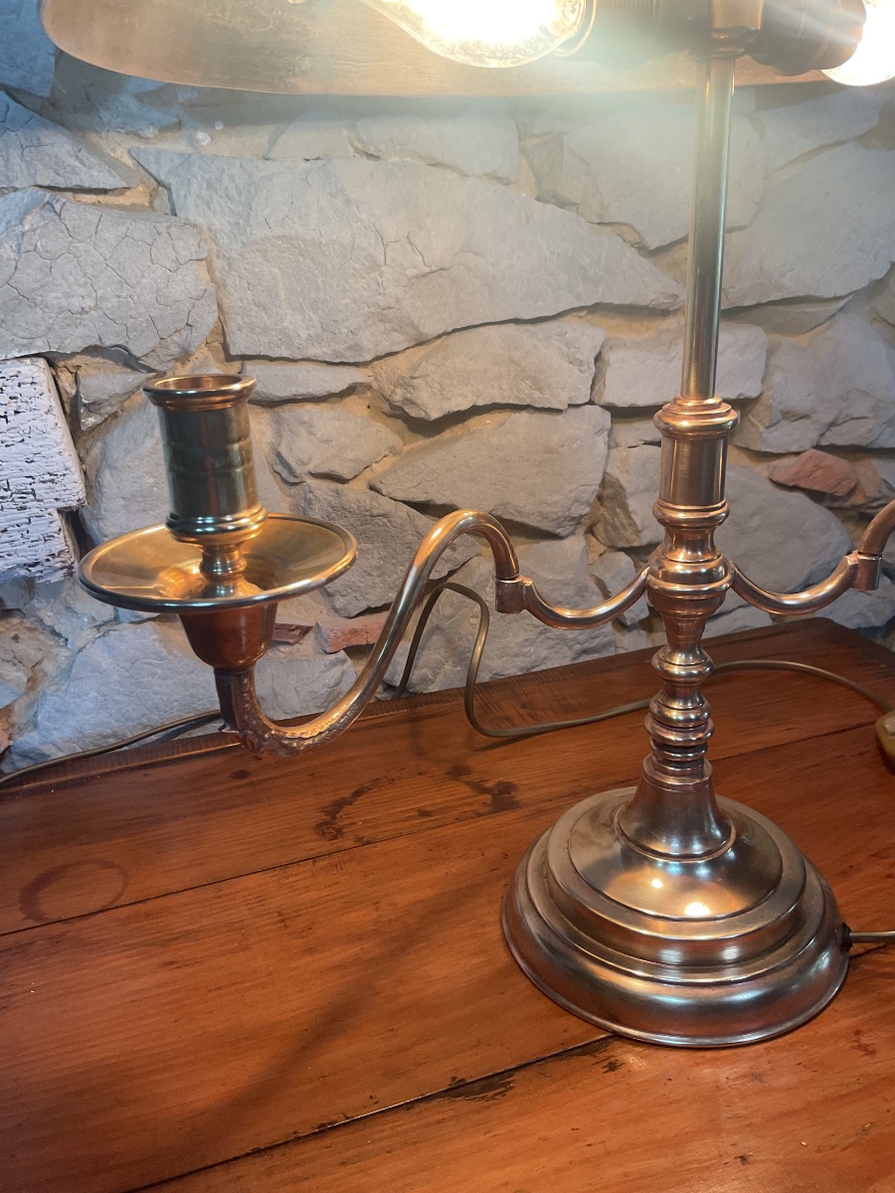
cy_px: 596
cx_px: 448
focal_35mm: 29
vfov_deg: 61.7
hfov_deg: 48.2
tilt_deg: -19.2
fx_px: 1000
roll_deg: +2.1
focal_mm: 3
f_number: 1.8
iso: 64
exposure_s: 1/120
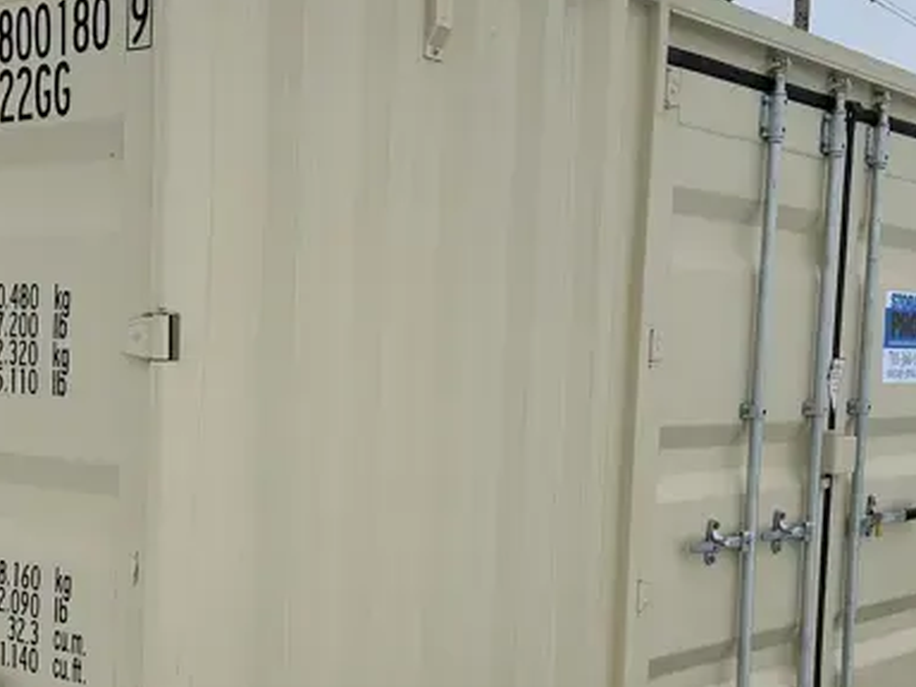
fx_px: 1588
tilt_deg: -5.1
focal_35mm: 60
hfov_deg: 31.8
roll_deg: -1.7
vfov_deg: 24.2
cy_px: 494
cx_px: 272
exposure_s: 1/4016
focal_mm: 6.86
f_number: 1.78
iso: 80
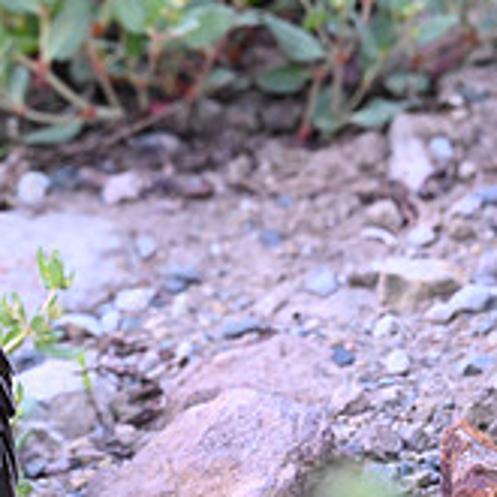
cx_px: -54
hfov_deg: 1.0
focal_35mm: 1789
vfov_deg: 1.0
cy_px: 200
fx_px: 29060
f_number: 6.3
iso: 6400
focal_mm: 600
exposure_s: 1/500
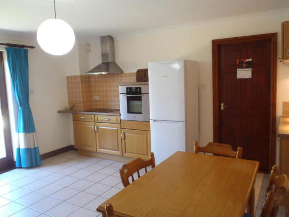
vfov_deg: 49.7
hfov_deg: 63.5
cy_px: 108
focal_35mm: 28
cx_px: 144
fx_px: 234
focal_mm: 5
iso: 200
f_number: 3.9
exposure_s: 1/15
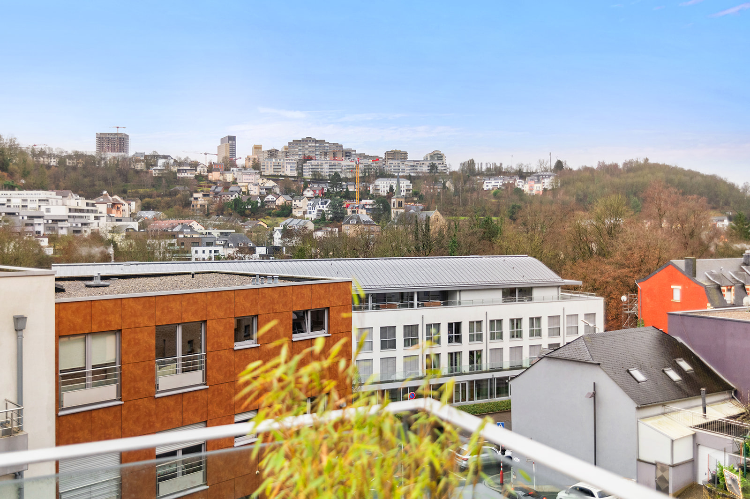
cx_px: 375
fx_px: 666
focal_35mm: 32
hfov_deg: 58.7
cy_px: 250
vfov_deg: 41.1
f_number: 3.2
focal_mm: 32
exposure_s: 1/1600
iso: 1250
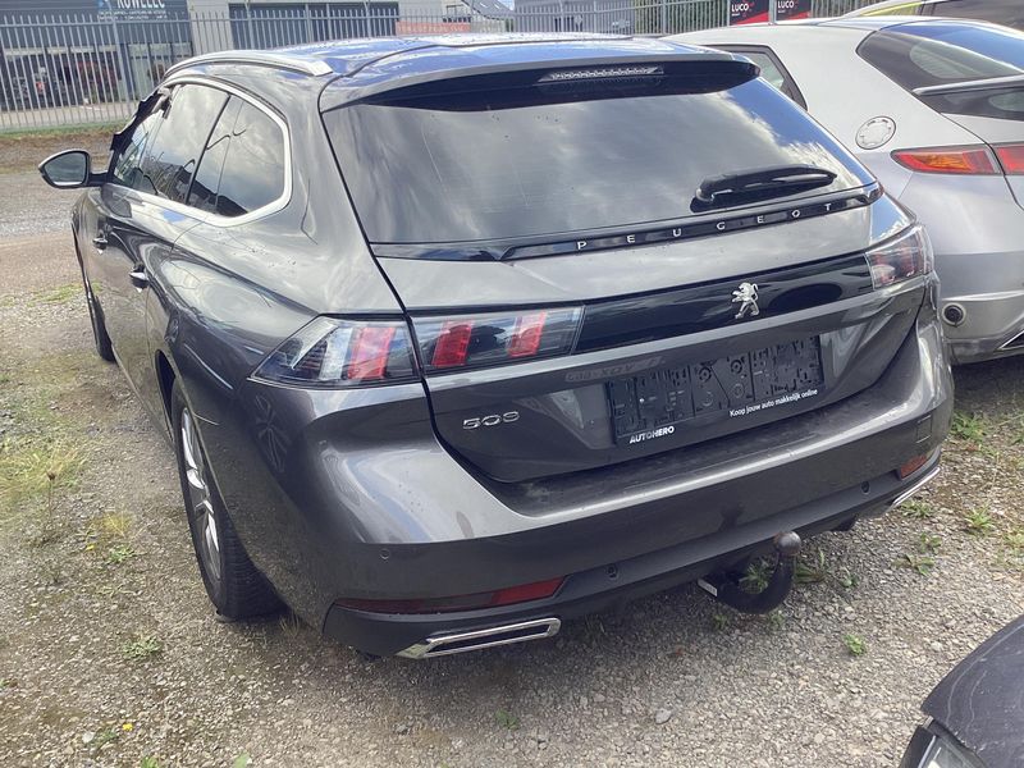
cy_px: 384
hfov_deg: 58.4
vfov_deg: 45.4
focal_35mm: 31
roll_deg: +3.2
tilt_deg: -19.9
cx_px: 512
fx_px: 917
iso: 25
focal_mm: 3.3
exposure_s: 1/193
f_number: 2.4
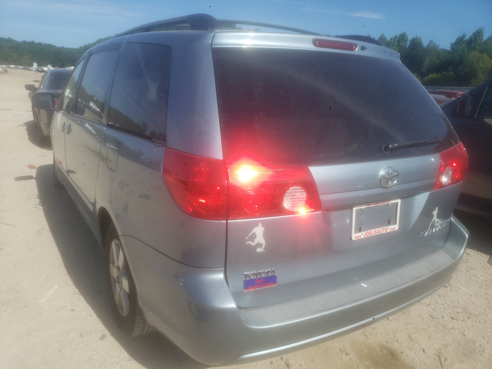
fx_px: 370
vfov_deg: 53.1
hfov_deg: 67.3
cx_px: 246
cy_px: 184
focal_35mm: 26
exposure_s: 1/3333
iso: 50
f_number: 1.5
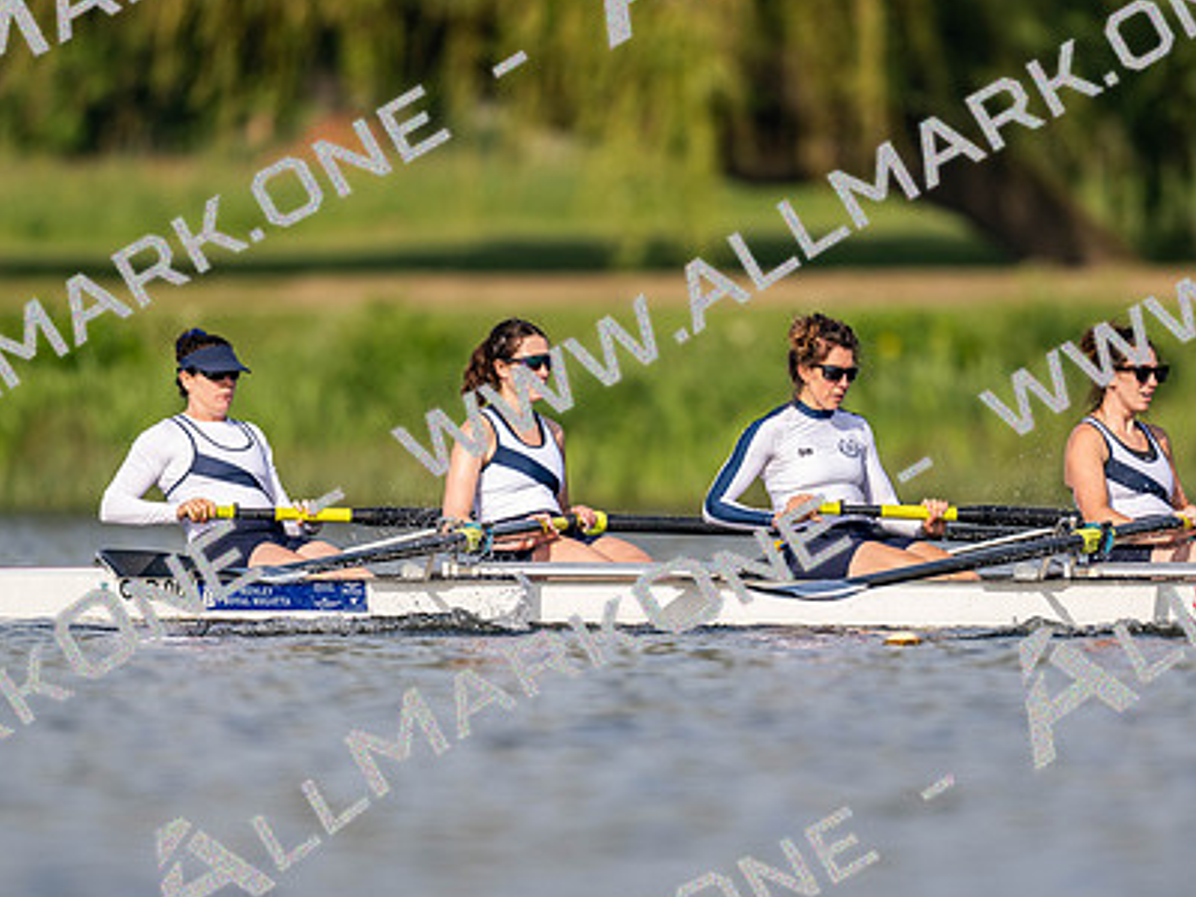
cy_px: 486
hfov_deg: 2.4
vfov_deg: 1.8
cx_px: 762
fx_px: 28884
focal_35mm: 836
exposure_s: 1/2500
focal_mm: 600
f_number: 4
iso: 250
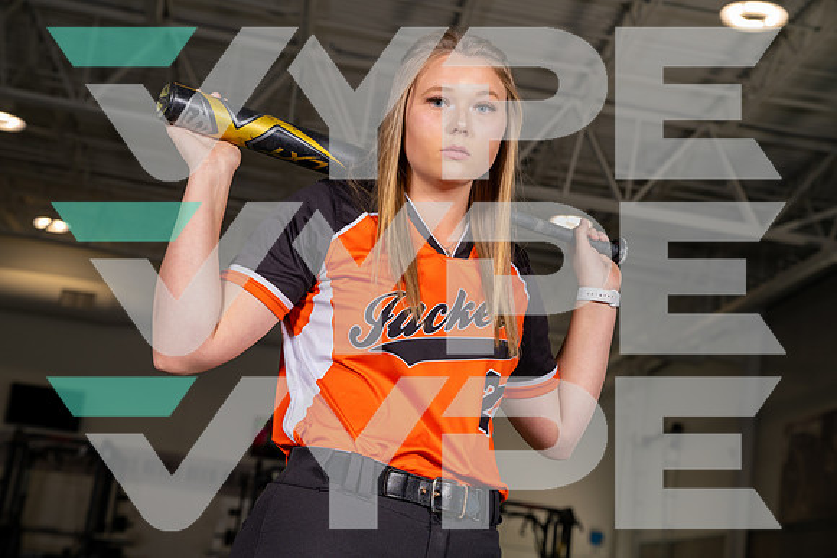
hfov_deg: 29.6
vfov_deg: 20.0
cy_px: 279
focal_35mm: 68
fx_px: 1581
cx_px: 418
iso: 200
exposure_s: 1/200
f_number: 5.6
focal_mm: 68
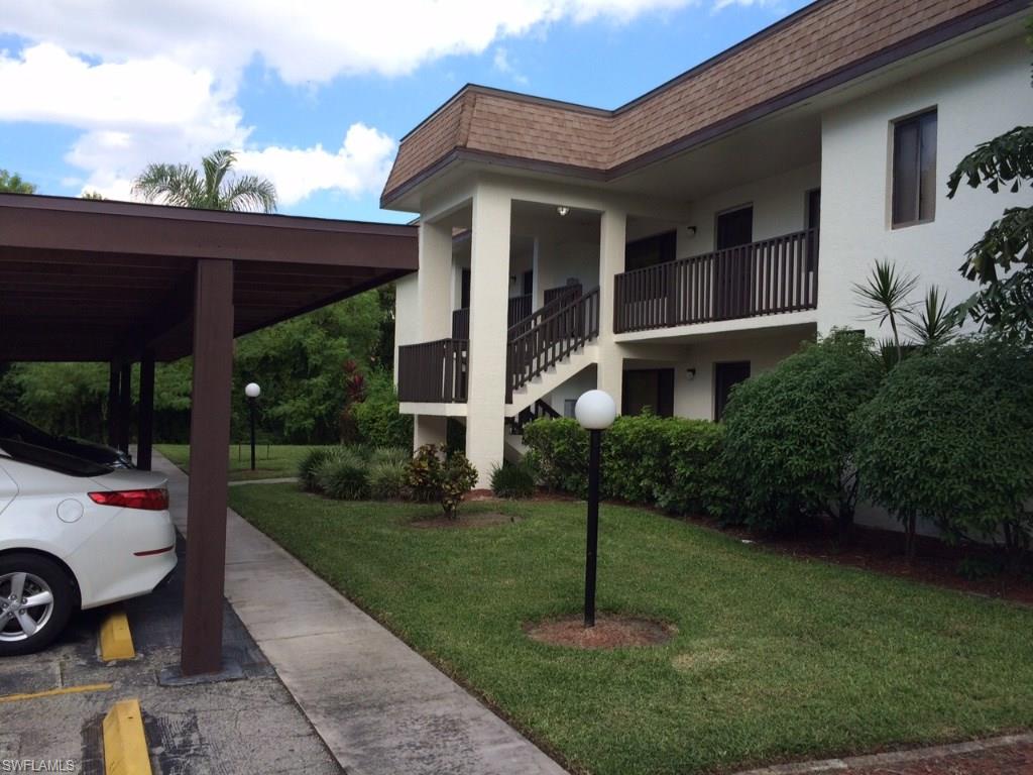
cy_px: 388
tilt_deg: +0.6
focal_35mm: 29
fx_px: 865
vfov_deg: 48.2
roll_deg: -0.6
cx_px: 516
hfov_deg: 61.7
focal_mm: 4.15
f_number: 2.2
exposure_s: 1/912
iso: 32
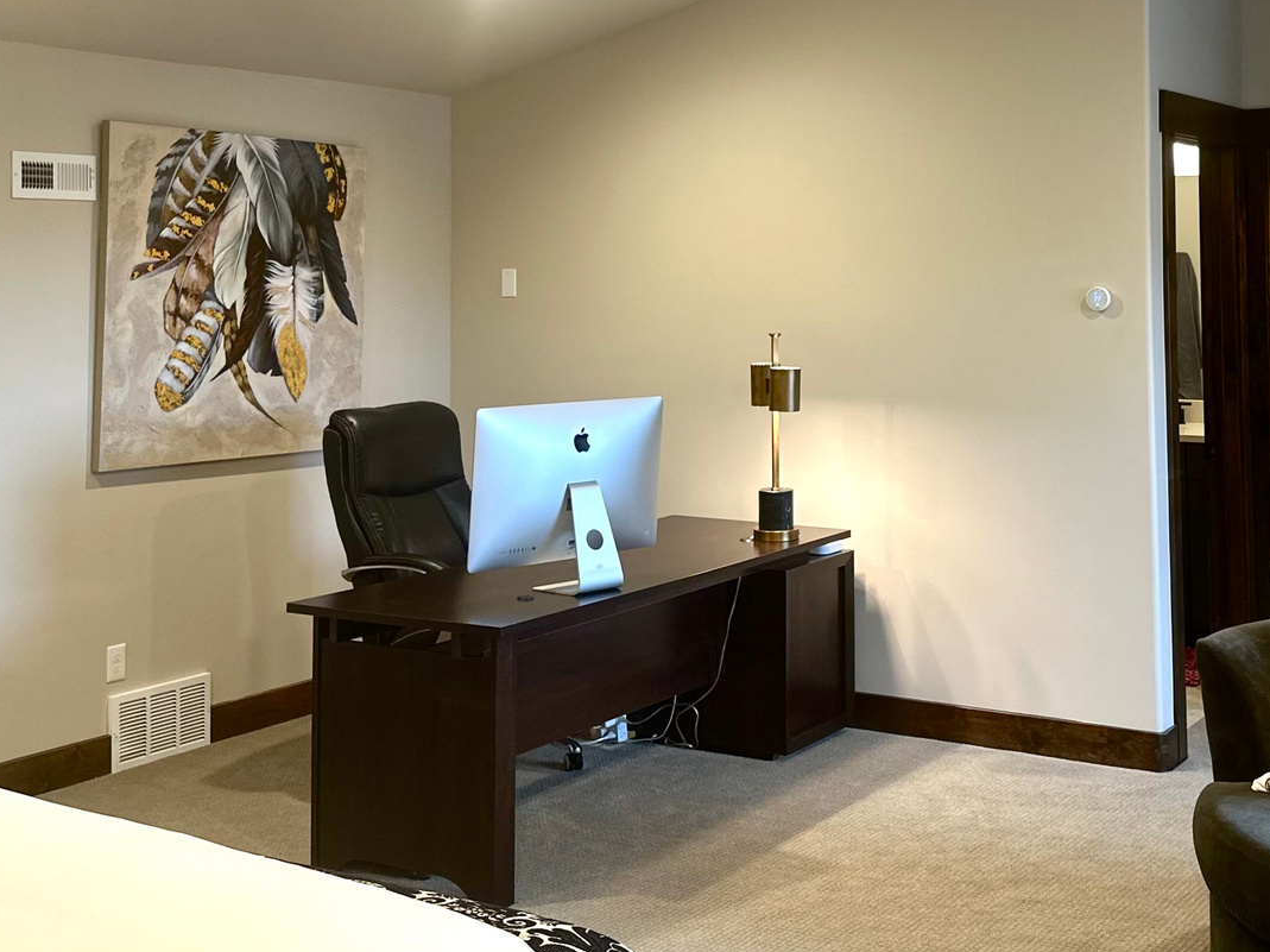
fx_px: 1687
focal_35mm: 46
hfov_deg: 40.8
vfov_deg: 30.8
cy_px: 196
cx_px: 841
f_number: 1.78
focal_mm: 6.86
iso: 125
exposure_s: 1/60
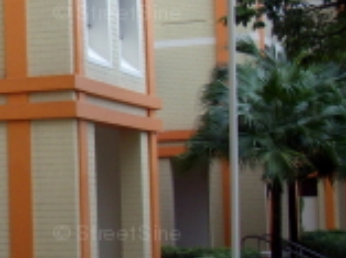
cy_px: 15
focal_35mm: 130
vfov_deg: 11.3
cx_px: -223
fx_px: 1296
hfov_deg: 13.9
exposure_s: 1/200
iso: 80
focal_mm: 6.2
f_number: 2.8
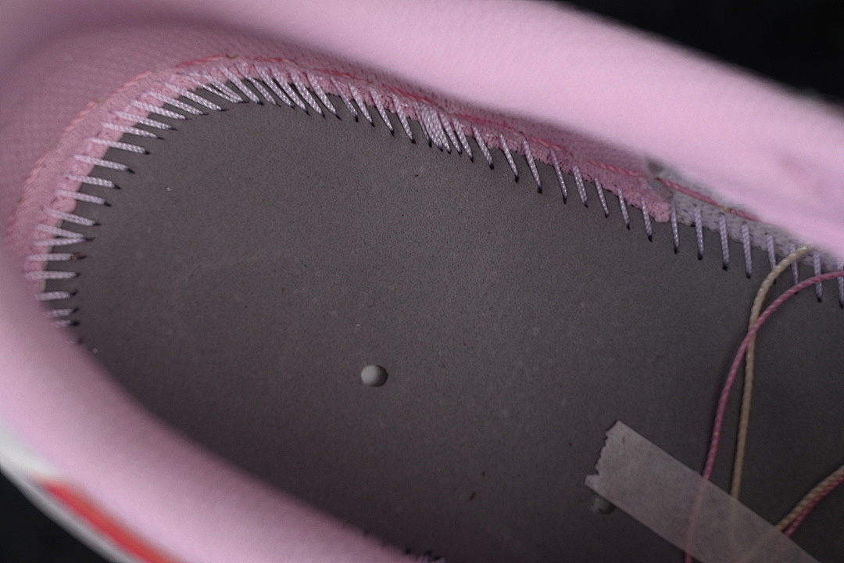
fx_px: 1758
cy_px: 282
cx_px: 422
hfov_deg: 27.0
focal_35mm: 75
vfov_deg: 18.2
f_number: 7.1
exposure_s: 1/80
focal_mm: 50
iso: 160
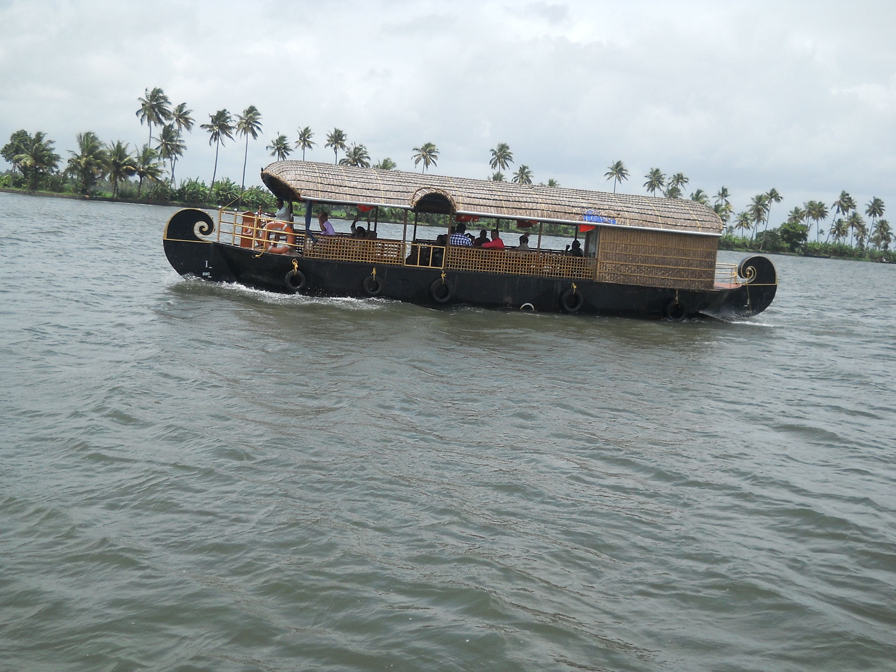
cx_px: 448
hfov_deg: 45.8
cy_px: 336
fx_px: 1061
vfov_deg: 35.1
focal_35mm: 41
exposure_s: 1/400
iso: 80
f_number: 5.5
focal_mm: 6.72
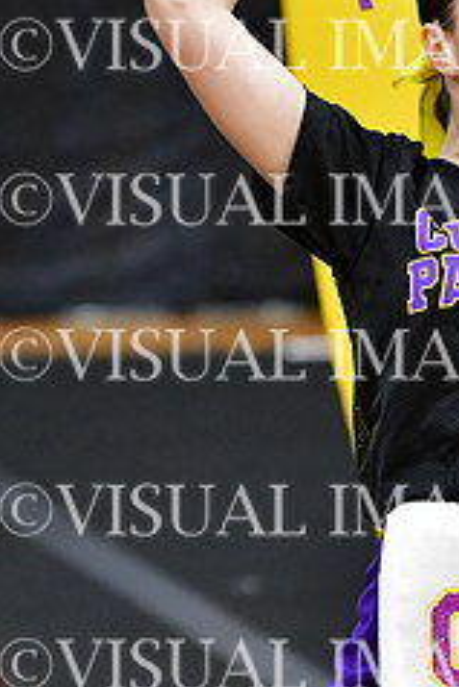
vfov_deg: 2.8
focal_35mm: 731
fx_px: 13959
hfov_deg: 1.9
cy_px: 277
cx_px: 556
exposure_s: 1/500
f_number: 3.5
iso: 5000
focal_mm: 200
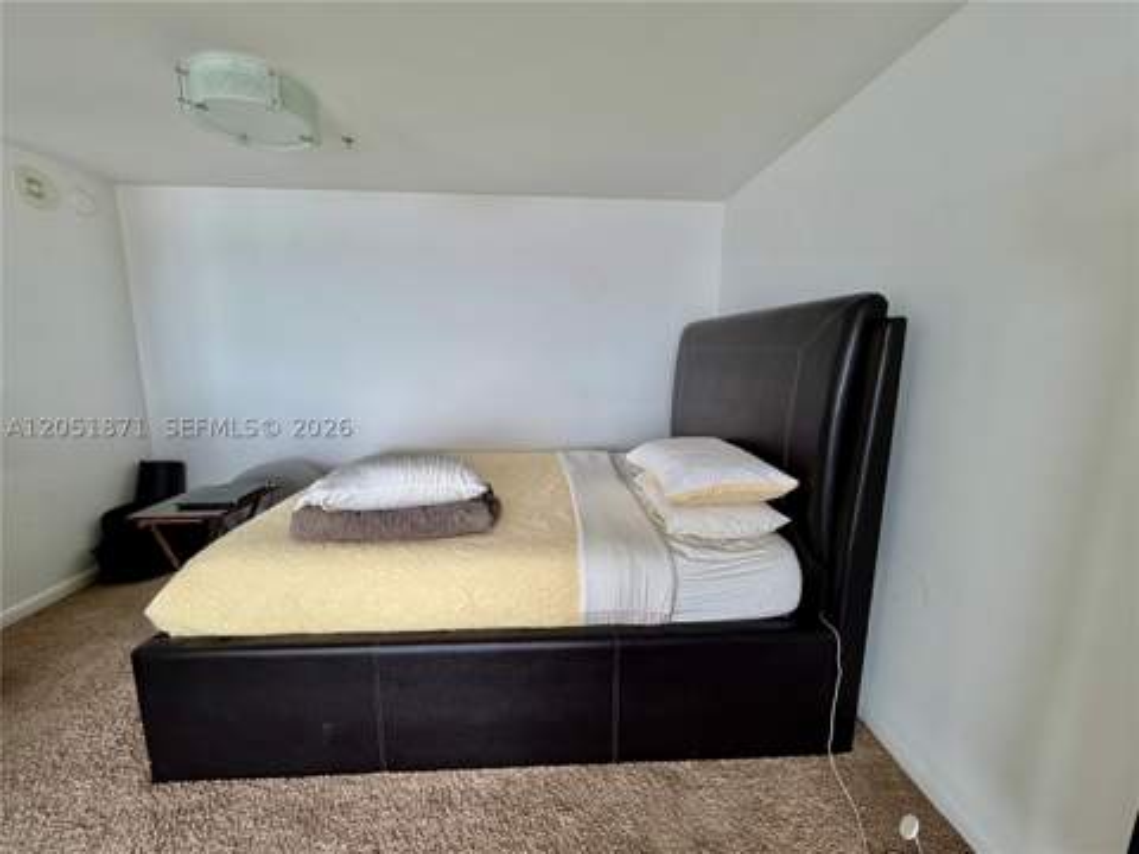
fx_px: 461
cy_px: 427
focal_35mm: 14
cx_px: 570
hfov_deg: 102.1
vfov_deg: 85.7
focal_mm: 2.22
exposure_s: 1/121
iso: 80
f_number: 2.2
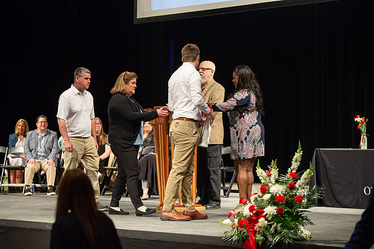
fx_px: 1091
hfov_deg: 19.5
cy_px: 124
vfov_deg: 13.0
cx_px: 187
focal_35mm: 105
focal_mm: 105
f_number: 4
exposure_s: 1/100
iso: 1600
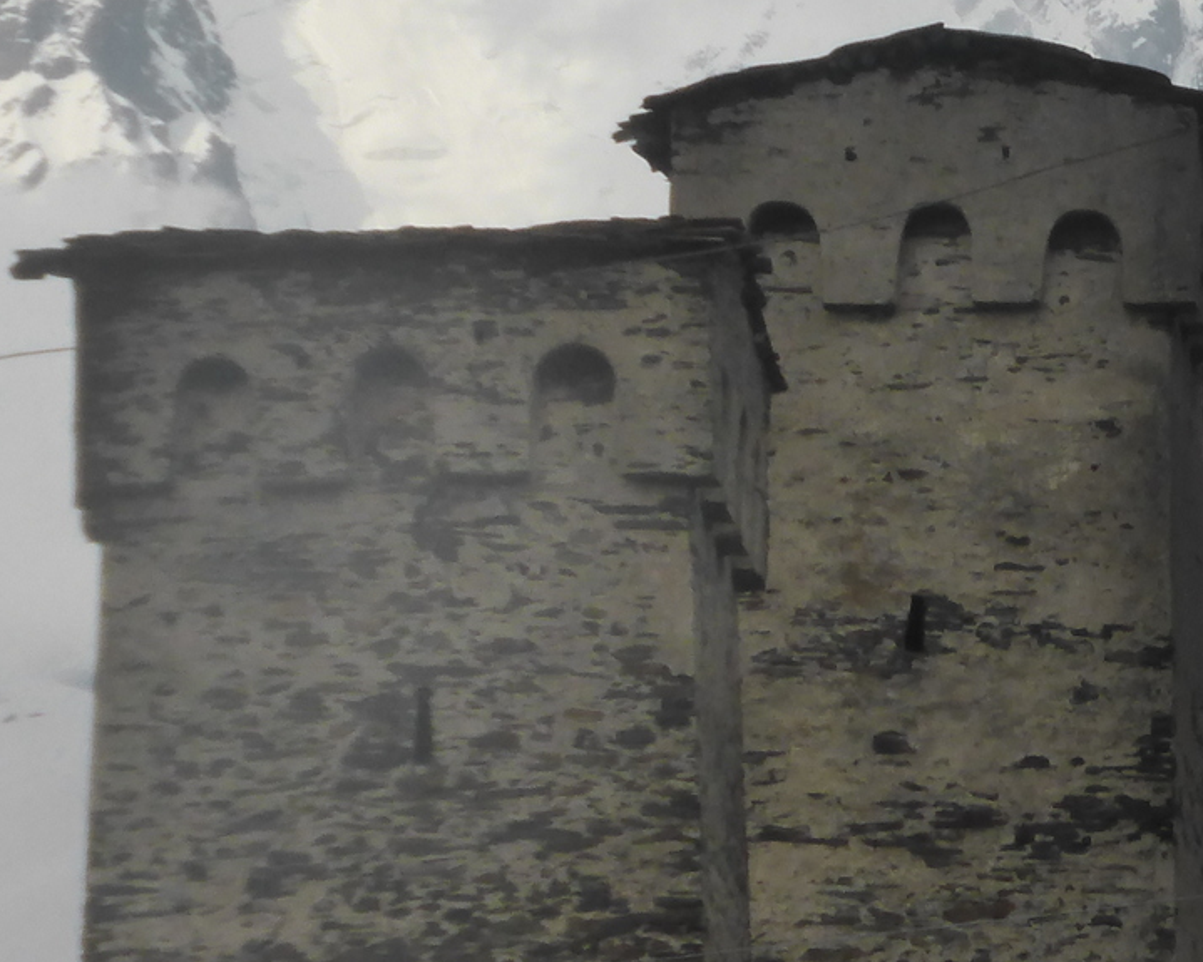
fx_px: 17906
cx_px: 1153
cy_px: 624
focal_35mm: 503
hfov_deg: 3.8
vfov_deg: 3.1
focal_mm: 31.3
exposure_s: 1/1000
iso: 200
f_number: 5.4
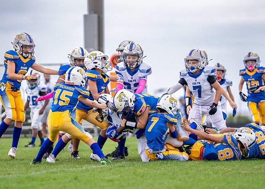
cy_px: 110
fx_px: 2083
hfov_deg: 7.3
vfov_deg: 5.2
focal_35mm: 277
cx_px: 133
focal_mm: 200
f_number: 2.8
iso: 400
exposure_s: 1/1600
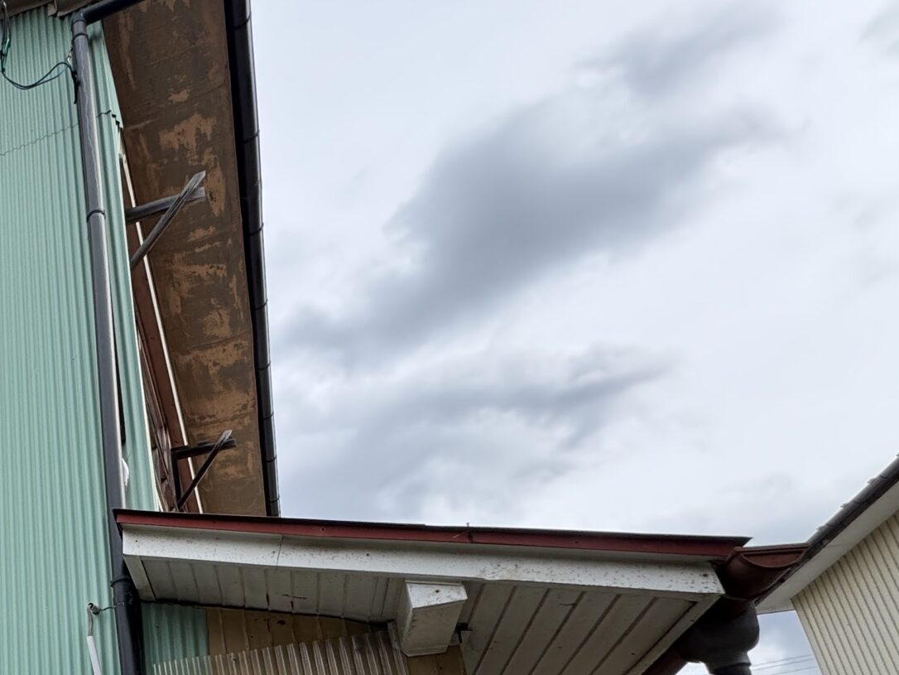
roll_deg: -0.7
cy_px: 662
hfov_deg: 42.7
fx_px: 857
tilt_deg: +21.8
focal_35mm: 33
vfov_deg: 38.5
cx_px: -99
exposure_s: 1/596
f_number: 2.2
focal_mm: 2.22
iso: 40
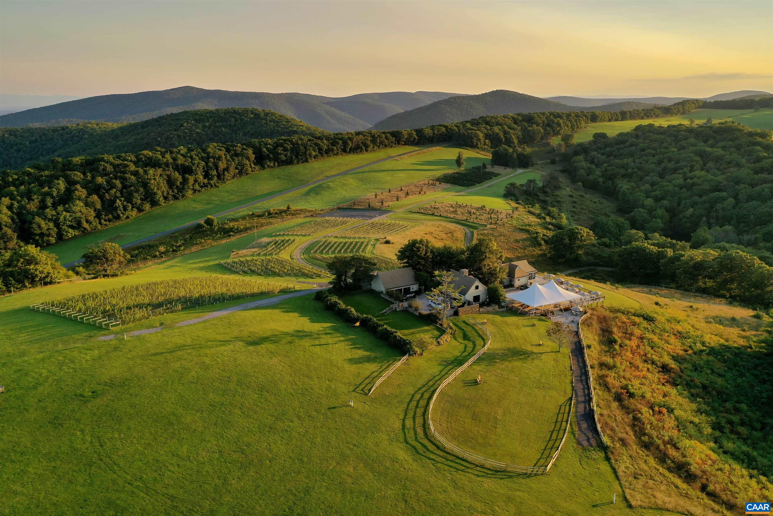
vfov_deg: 46.4
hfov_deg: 65.5
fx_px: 601
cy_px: 258
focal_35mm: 28
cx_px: 386
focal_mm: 10.26
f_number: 4
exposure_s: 1/80
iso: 100
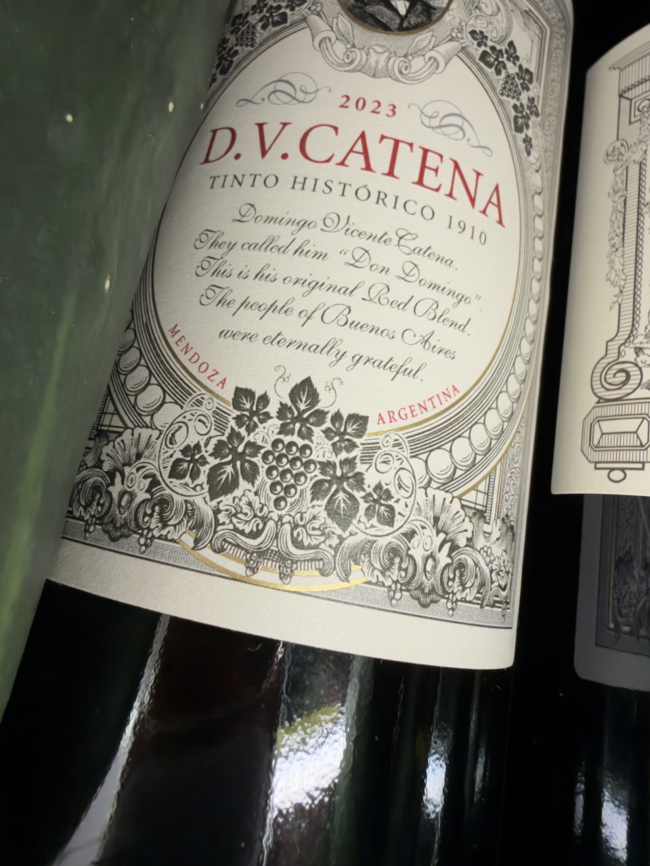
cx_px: 325
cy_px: 433
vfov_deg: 69.4
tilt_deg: -65.8
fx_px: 626
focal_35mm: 25
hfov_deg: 54.9
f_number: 2.2
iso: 125
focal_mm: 2.22
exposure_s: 1/98
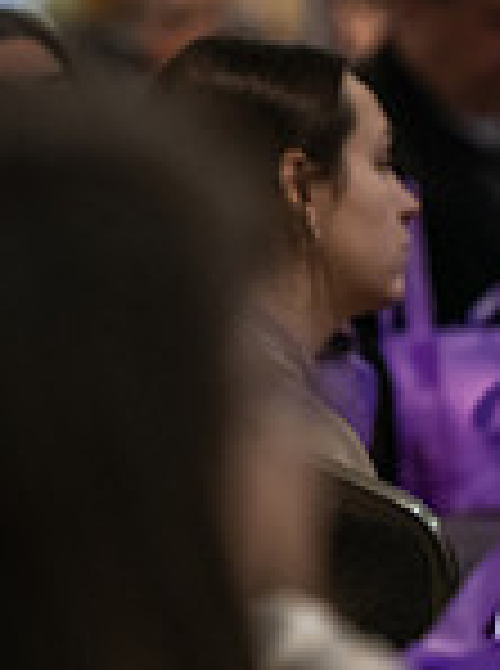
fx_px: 13075
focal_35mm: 676
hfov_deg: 2.2
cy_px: 389
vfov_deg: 2.9
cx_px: 928
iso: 1600
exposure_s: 1/250
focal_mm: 180
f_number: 3.2
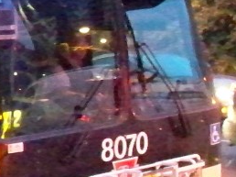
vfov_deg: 10.7
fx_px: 947
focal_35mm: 139
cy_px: 79
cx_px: -100
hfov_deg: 13.5
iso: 3200
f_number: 3.1
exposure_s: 1/60
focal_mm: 6.3
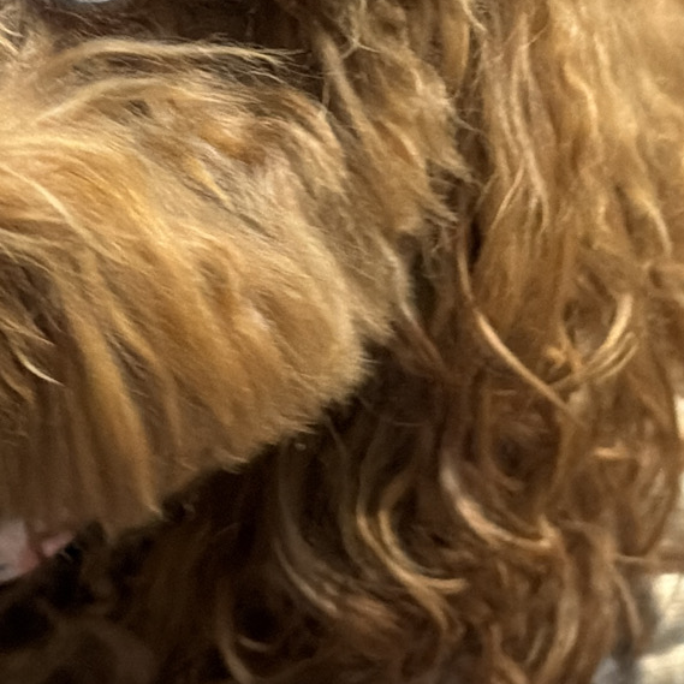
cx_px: -106
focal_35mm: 149
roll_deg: +13.5
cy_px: 144
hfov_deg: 11.5
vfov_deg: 11.7
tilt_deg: -31.1
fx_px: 3331
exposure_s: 1/25
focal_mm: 6.76
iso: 640
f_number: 1.78
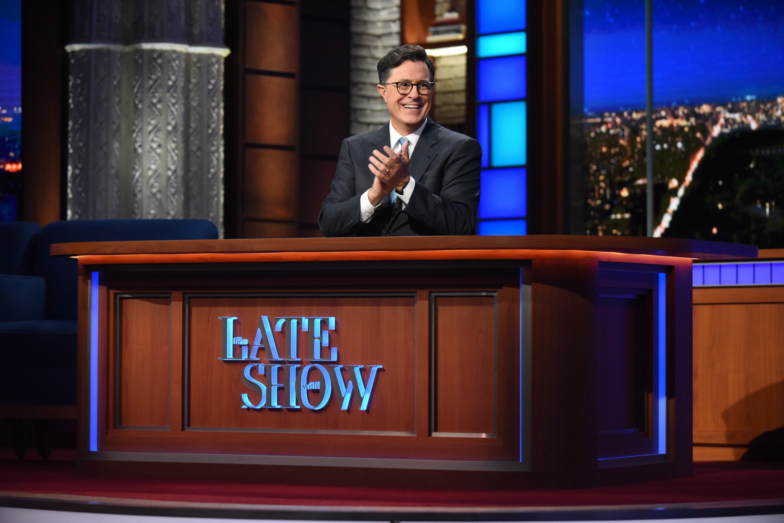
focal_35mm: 165
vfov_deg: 8.3
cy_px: 262
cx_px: 392
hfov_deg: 12.4
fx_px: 3594
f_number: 4
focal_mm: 165
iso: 6400
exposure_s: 1/400
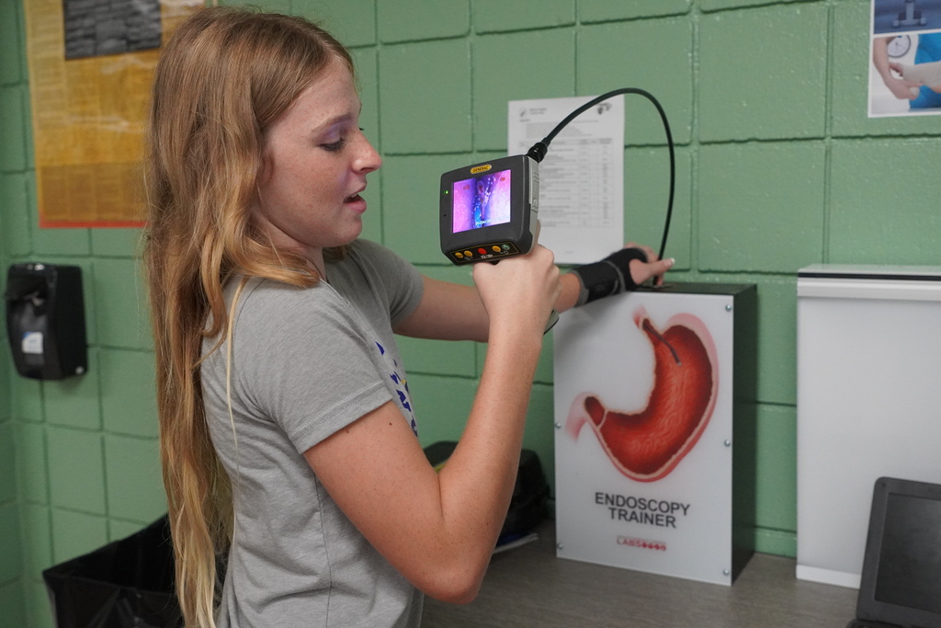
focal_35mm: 40
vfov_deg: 33.0
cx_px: 470
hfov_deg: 47.9
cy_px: 314
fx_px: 1059
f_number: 4
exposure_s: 1/160
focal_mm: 27
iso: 3200
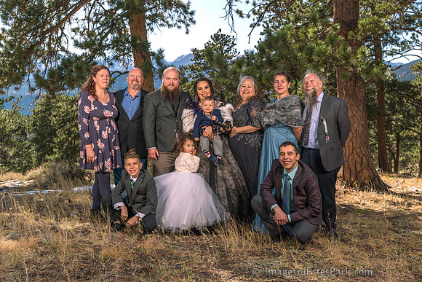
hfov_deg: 54.4
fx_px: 410
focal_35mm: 35
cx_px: 211
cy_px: 141
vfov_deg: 37.9
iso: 250
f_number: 5
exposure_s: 1/2000
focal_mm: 35
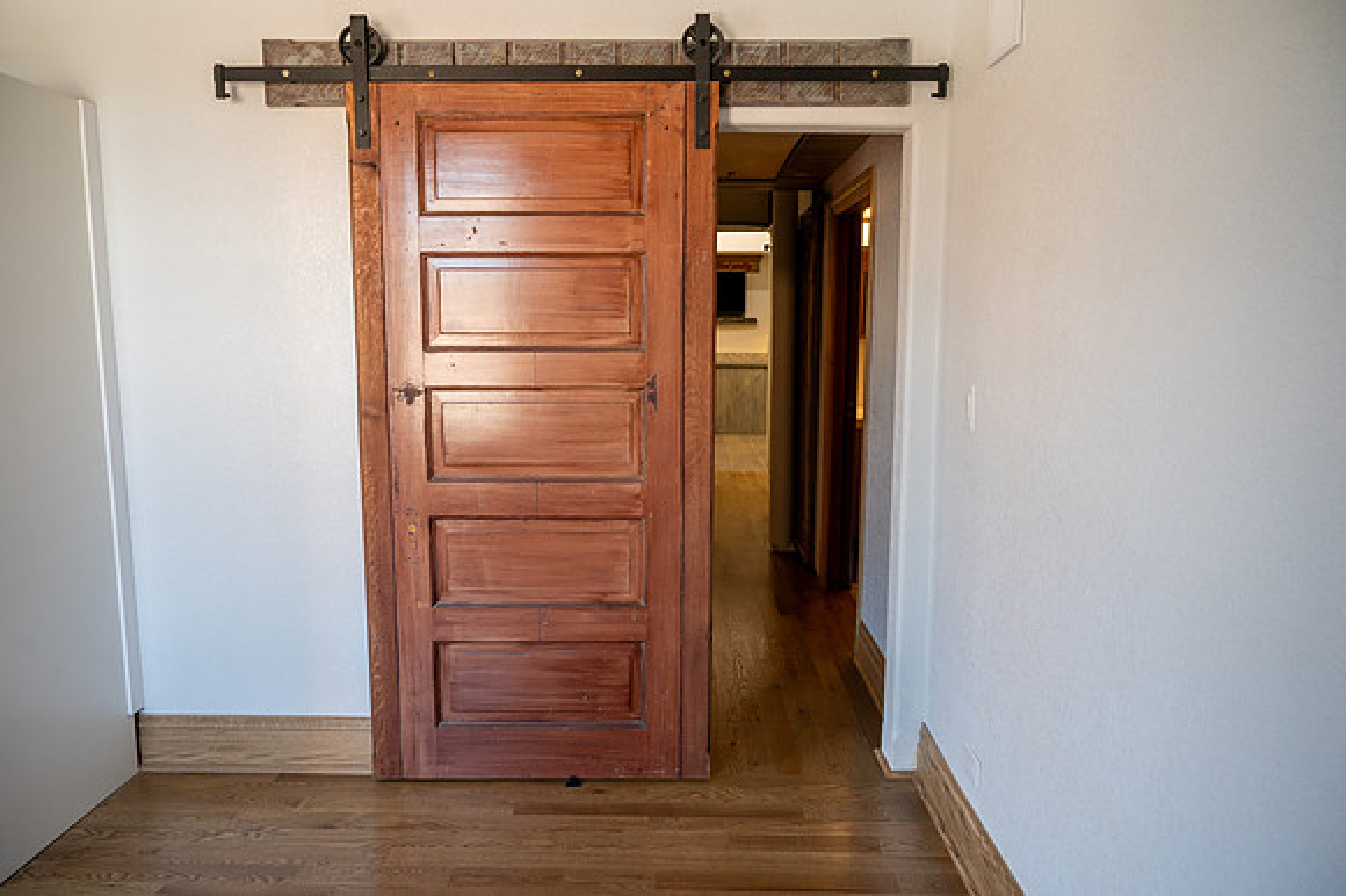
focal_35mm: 24
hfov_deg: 73.8
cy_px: 448
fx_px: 897
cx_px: 673
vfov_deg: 53.1
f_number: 5
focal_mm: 24
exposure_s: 1/50
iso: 500
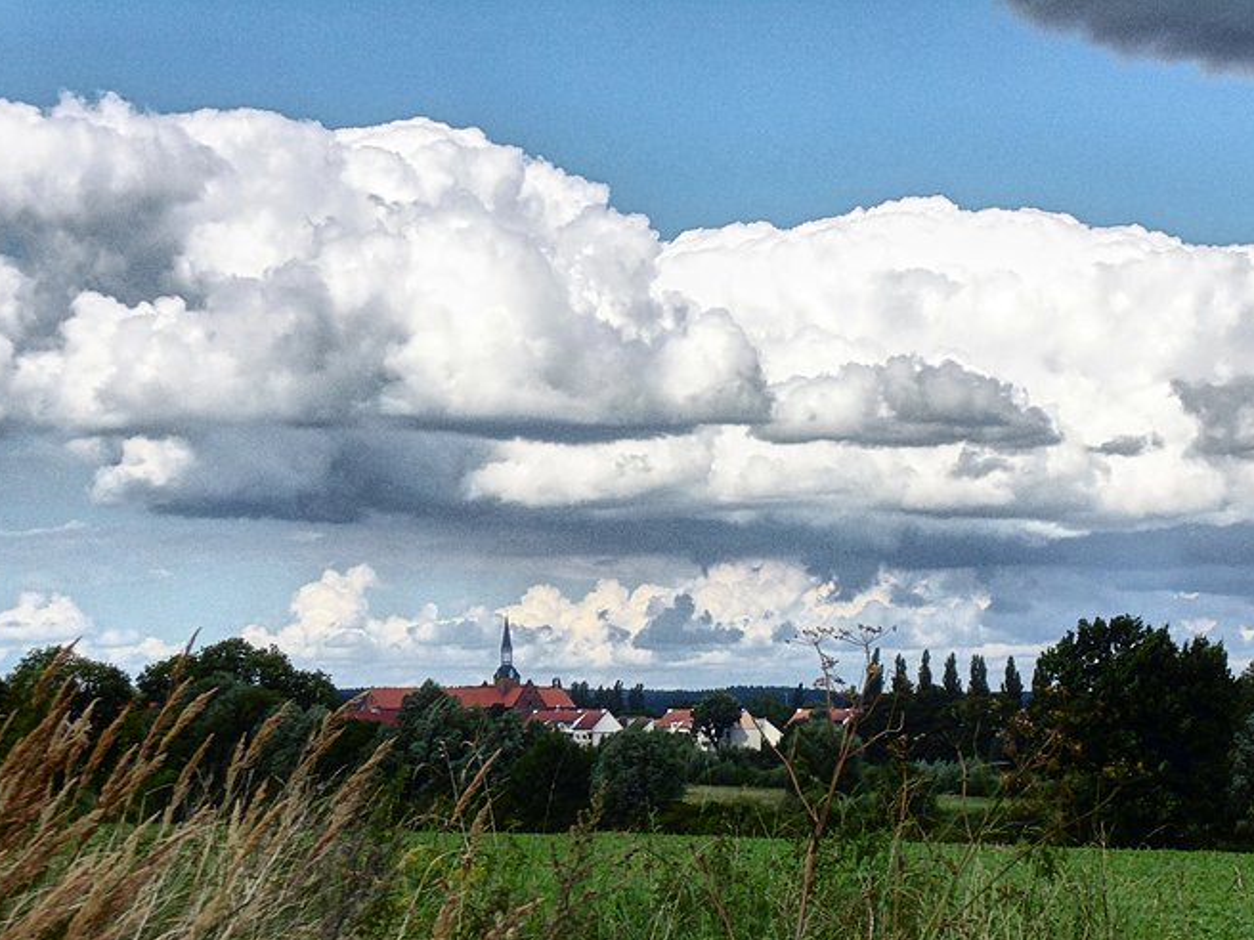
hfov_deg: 18.4
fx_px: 3876
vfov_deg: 13.8
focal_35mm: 107
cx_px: 774
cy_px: 643
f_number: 4.4
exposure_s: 1/1000
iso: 100
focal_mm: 14.3
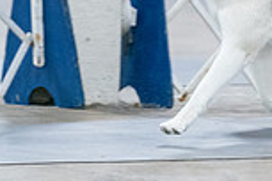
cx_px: 219
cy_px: -100
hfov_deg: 3.0
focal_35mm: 686
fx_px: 5183
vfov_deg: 2.0
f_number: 3.2
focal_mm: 181
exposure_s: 1/250
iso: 6400
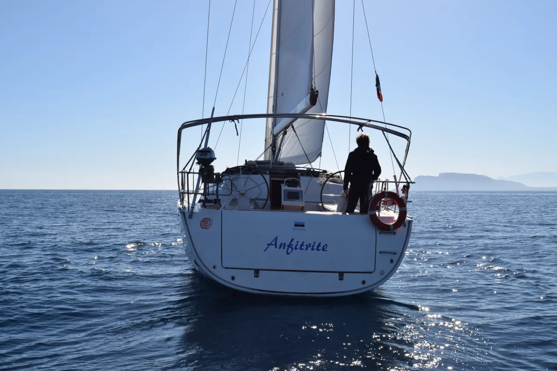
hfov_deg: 50.0
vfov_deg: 34.5
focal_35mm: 39
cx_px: 259
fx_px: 596
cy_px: 169
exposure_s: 1/320
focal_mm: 23
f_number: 9
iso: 100
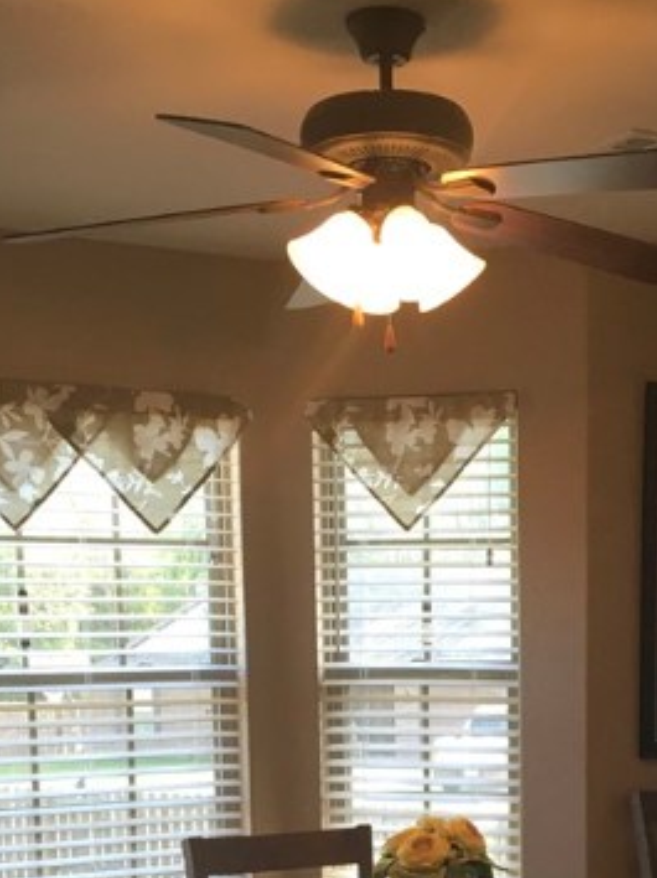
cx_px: 488
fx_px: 1596
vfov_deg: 29.1
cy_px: 841
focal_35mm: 63
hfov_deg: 23.0
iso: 32
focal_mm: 4.15
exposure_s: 1/30
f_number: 2.2
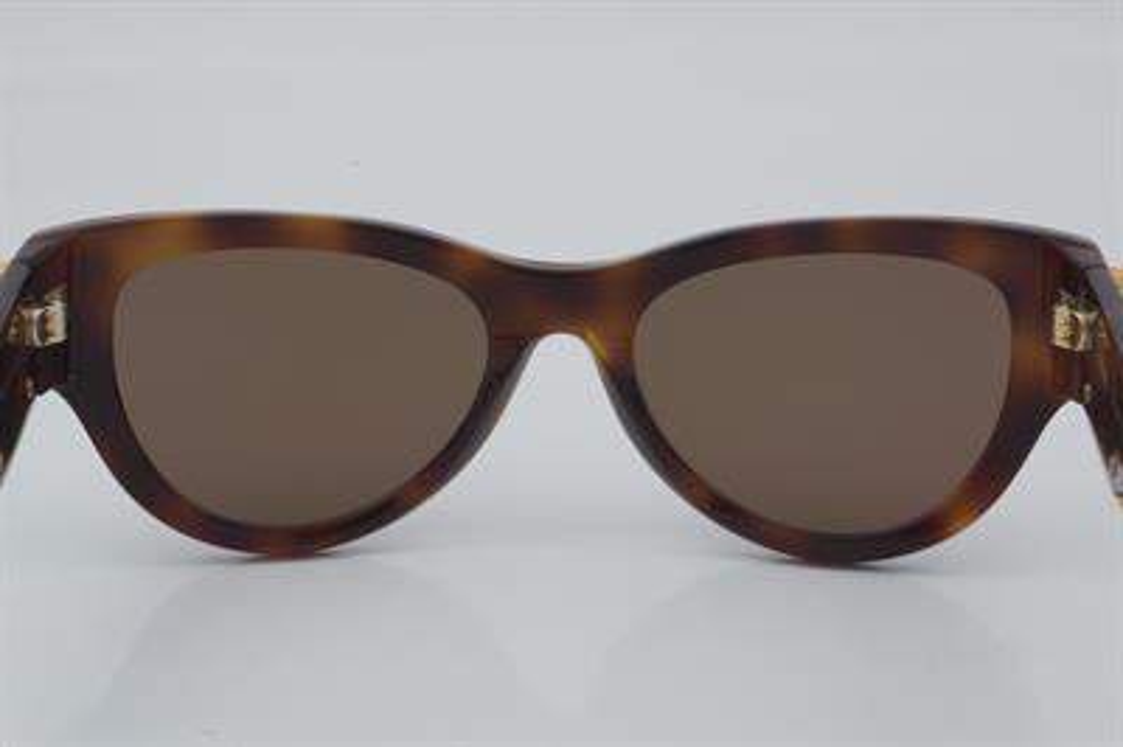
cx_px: 562
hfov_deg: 24.6
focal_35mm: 82
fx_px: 2571
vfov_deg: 16.5
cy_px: 374
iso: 100
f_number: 32
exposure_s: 1/4
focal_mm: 55
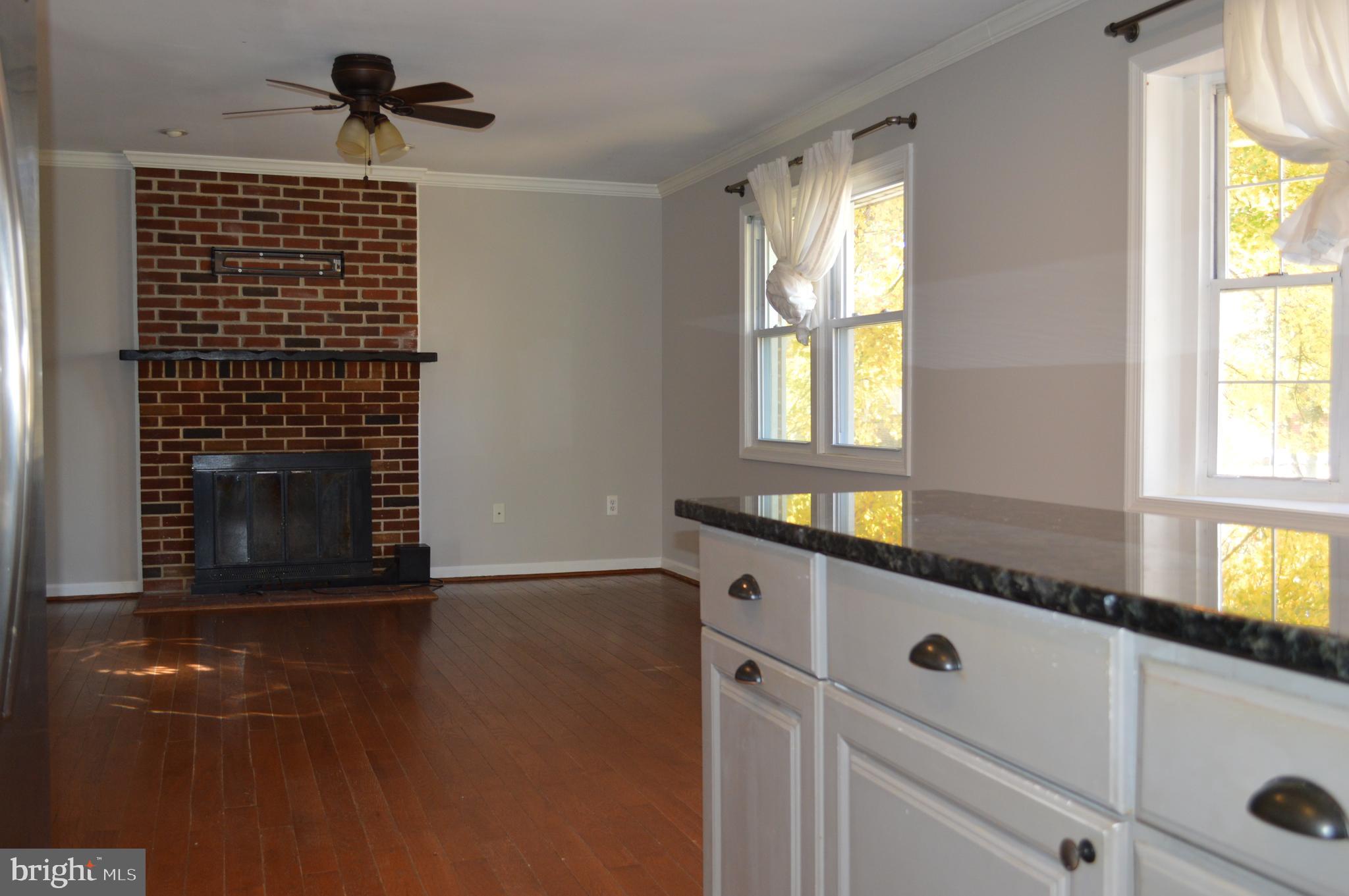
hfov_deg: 57.3
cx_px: 674
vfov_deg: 39.9
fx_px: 1235
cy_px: 448
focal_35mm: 33
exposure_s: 1/60
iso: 640
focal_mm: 22
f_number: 4
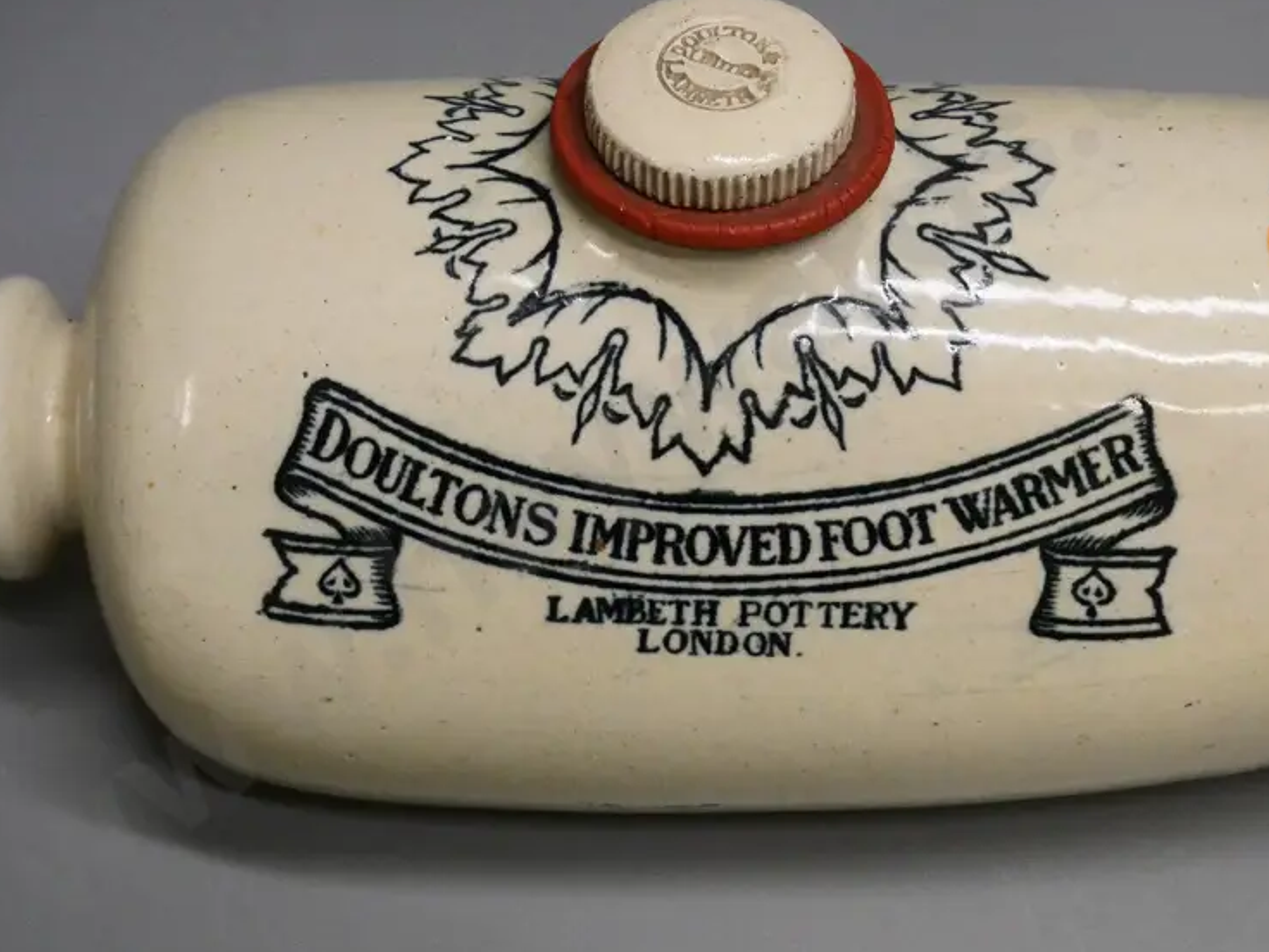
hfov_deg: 30.2
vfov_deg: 22.9
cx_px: 729
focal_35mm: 64
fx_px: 2346
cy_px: 367
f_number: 5
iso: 3200
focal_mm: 23
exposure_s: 1/320
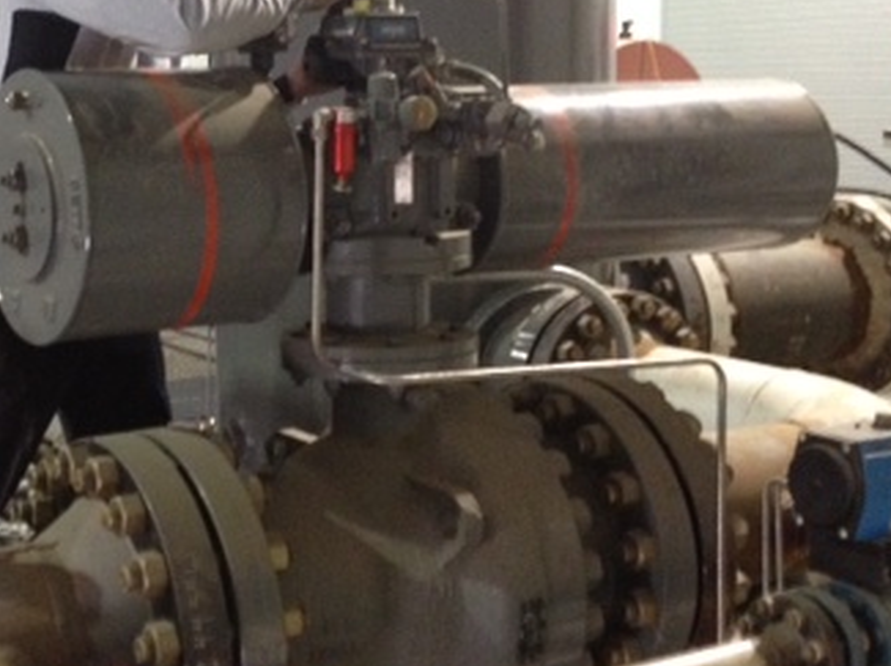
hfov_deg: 27.8
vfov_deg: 21.1
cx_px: 217
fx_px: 1774
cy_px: 181
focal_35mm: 69
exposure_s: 1/17
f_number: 2.4
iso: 400
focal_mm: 4.28
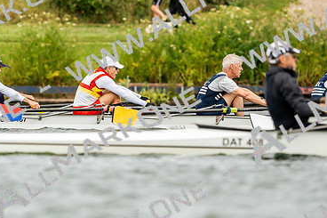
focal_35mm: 730
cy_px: 84
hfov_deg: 2.8
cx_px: 175
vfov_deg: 1.9
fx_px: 6628
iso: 1250
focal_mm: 463
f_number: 6.3
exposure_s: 1/2000
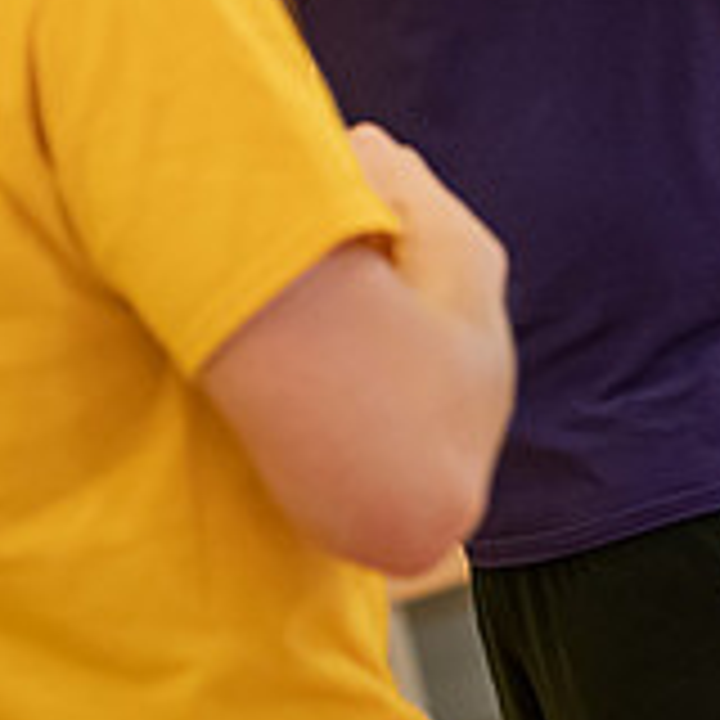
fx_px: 5083
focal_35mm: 216
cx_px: 472
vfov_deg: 8.1
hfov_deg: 8.1
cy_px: -29
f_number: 3.2
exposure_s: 1/200
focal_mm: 70
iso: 1250
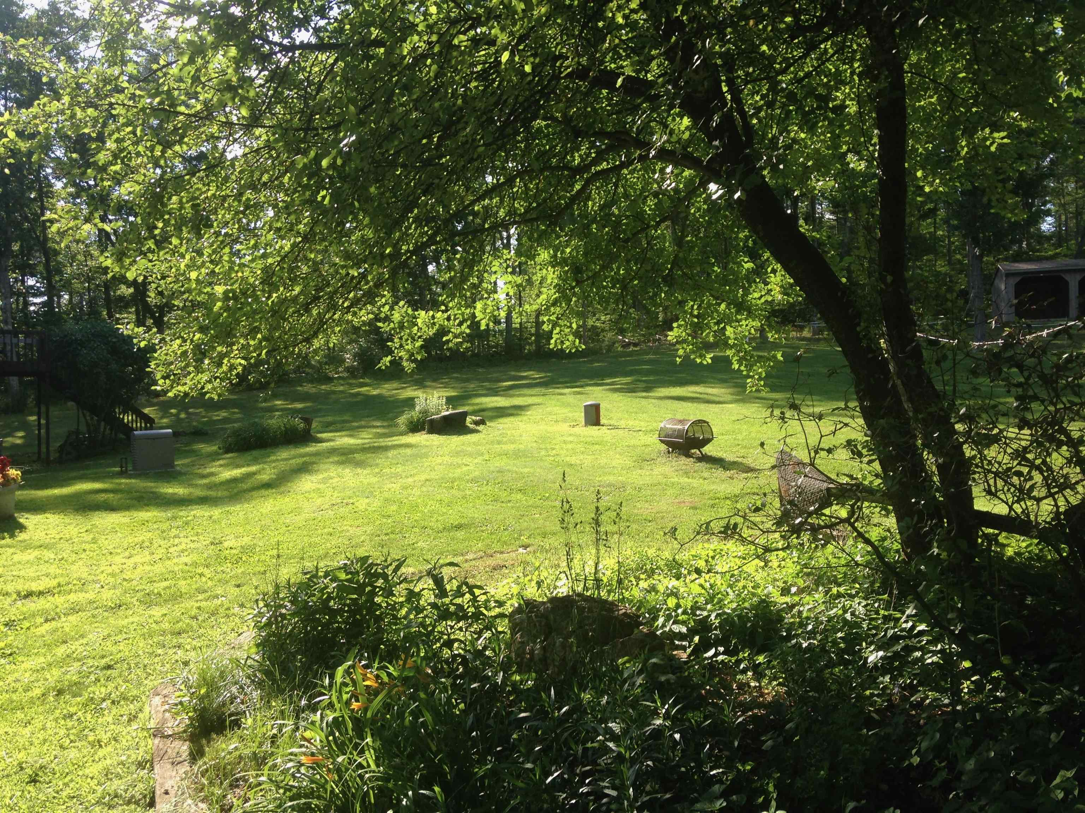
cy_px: 406
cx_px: 542
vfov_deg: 42.9
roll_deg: +3.7
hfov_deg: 55.4
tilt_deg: -0.5
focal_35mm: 33
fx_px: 1034
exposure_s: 1/484
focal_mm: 4.12
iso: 50
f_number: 2.4
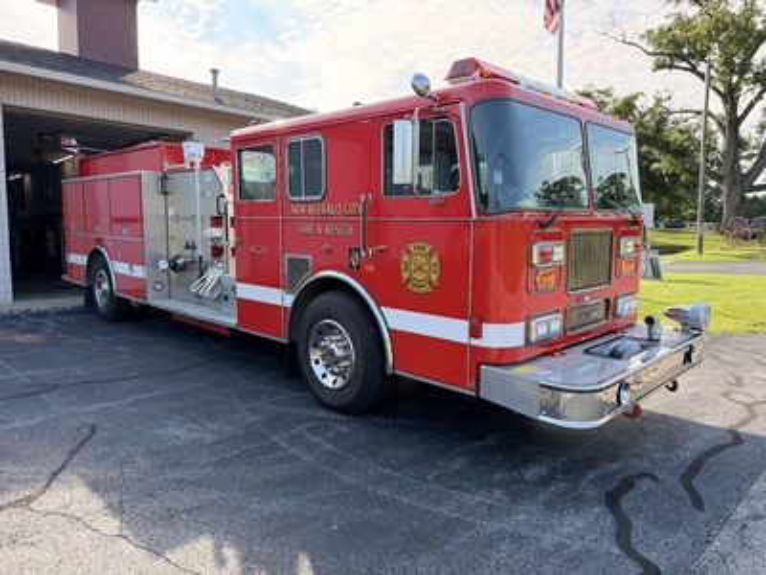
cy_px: 288
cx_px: 383
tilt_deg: -3.0
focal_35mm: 24
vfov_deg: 56.8
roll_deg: -0.9
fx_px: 531
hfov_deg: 71.6
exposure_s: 1/1211
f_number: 1.78
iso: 100
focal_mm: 6.76
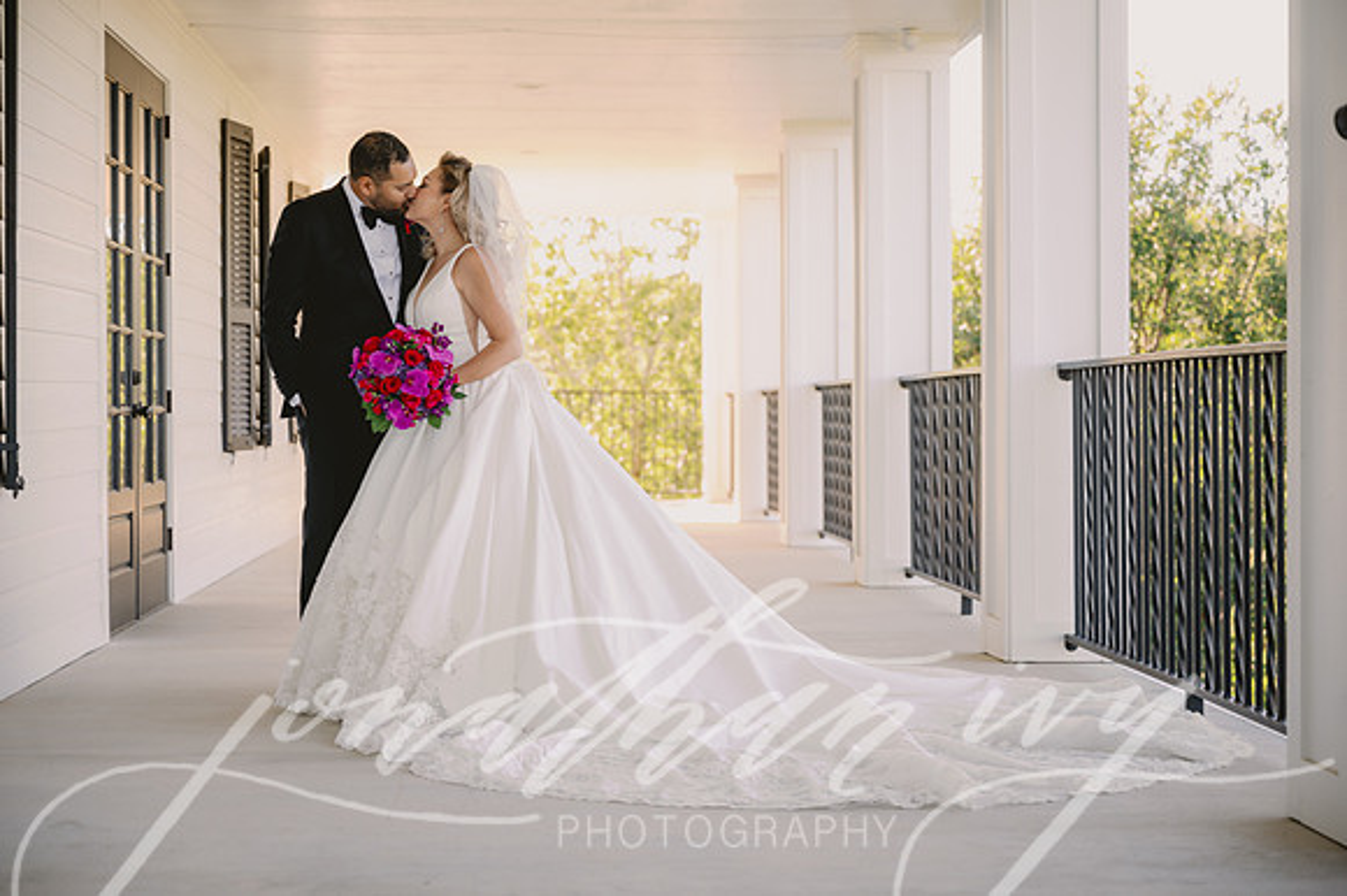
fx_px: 2393
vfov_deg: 21.2
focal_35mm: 64
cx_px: 674
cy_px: 448
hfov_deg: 31.4
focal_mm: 64
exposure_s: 1/200
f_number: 2.8
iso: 100
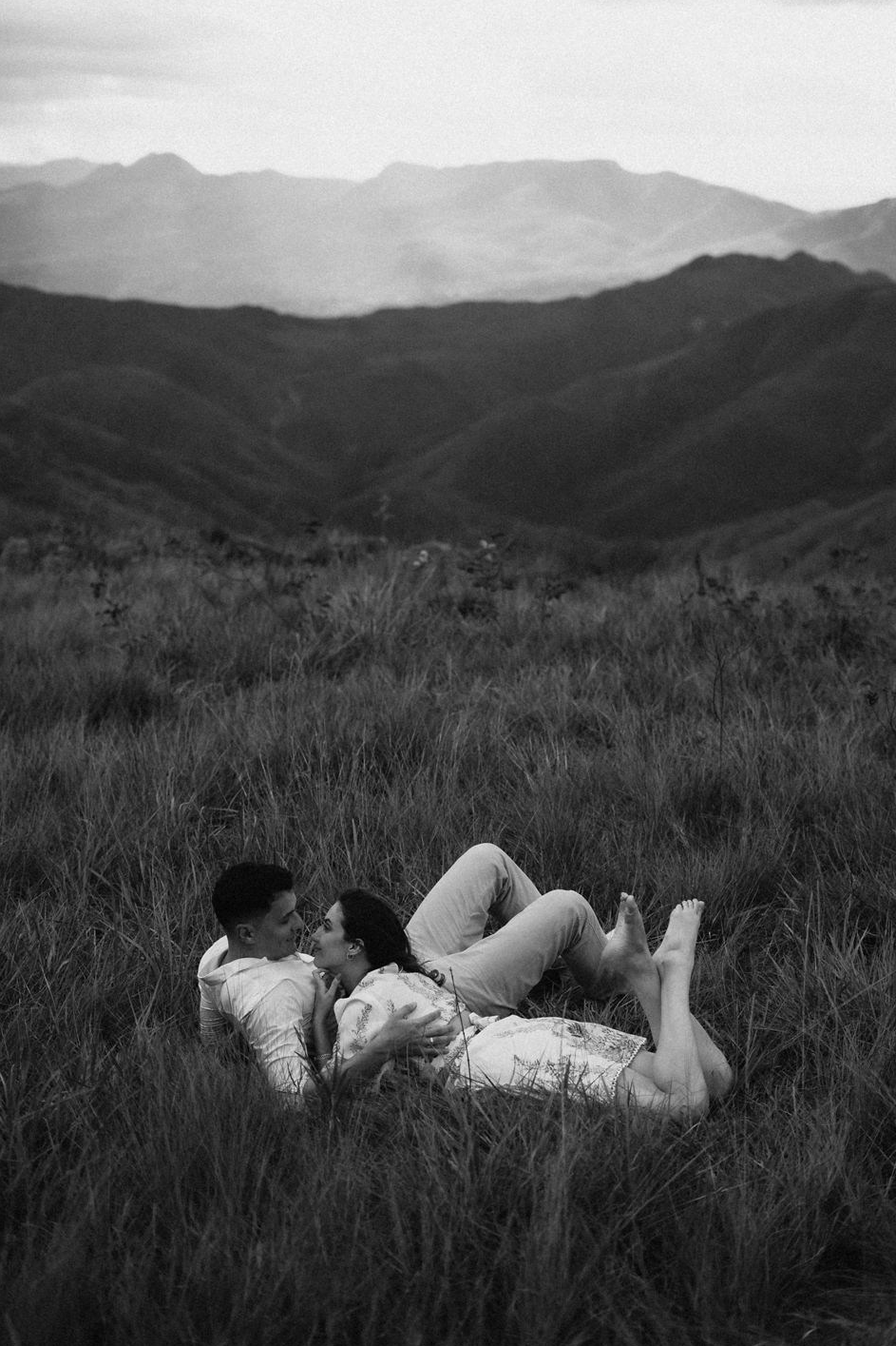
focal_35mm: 53
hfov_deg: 25.5
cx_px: 459
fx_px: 1979
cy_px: 710
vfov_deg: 37.5
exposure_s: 1/640
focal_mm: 50
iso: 100
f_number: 2.2
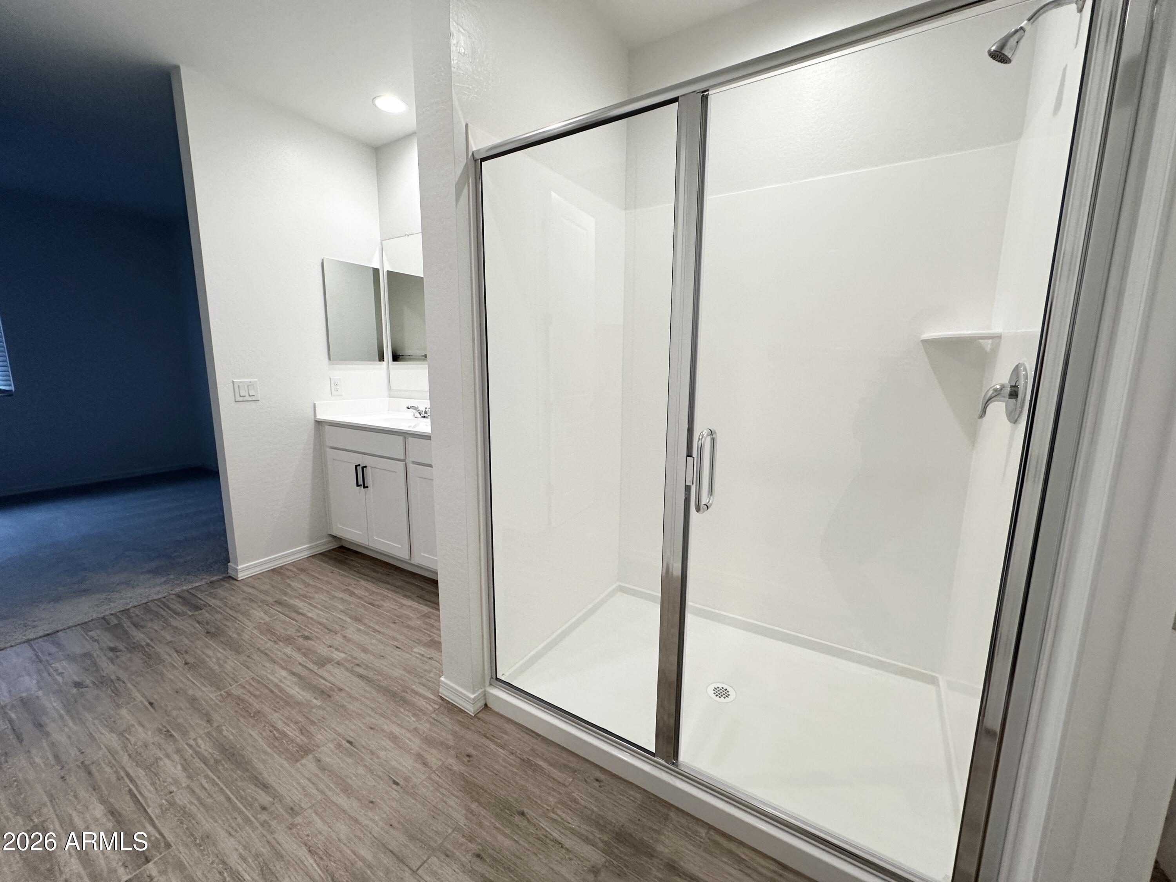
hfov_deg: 102.1
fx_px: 476
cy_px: 441
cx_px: 588
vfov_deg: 85.7
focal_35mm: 14
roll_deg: -0.8
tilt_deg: -8.7
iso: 160
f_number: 2.2
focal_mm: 2.22
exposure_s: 1/120
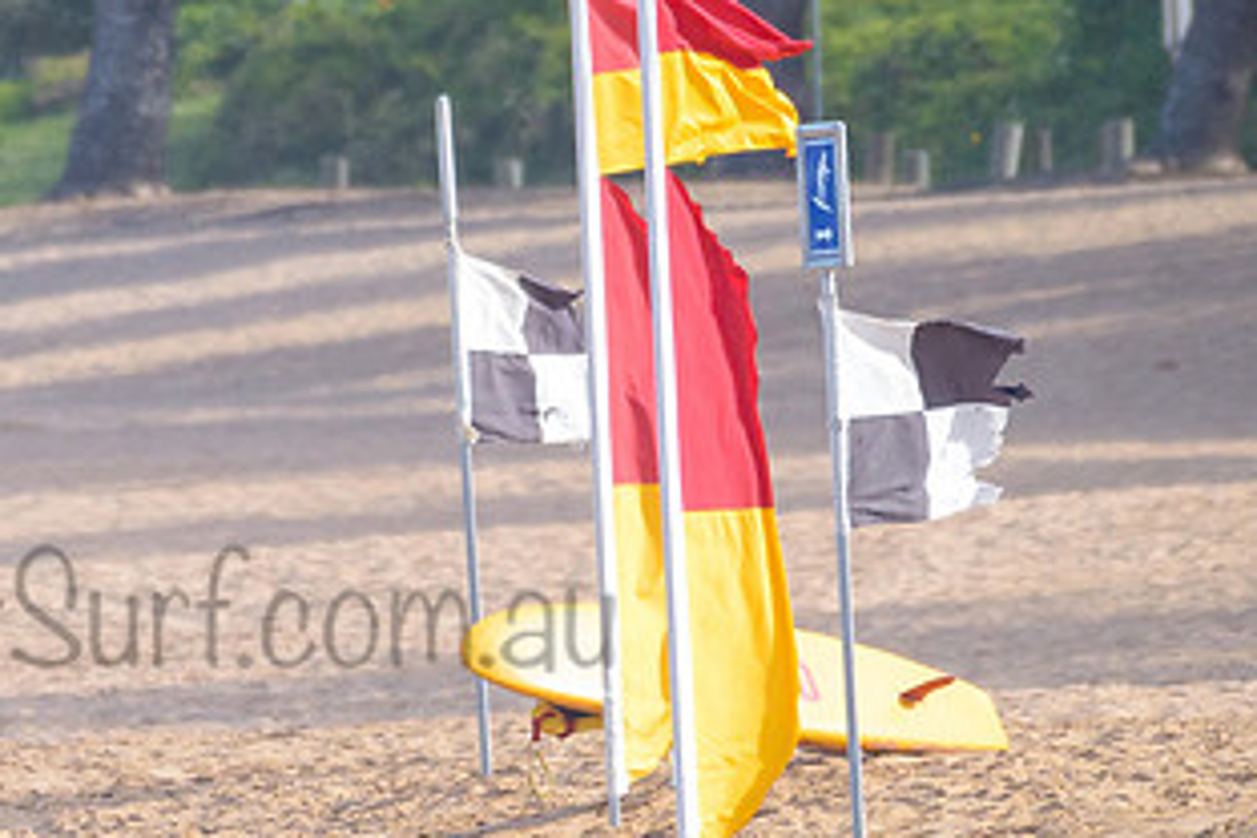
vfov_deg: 0.7
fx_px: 69060
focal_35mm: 1978
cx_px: 617
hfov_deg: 1.0
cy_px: 379
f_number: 5.6
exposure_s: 1/2000
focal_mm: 500
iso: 360
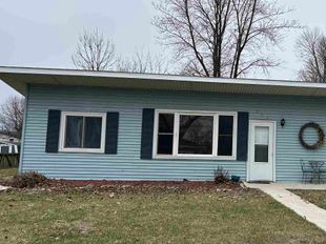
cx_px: 245
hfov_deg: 43.4
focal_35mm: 42
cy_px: 114
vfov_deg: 34.3
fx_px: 395
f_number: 1.5
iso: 50
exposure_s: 1/4444
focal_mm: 5.7
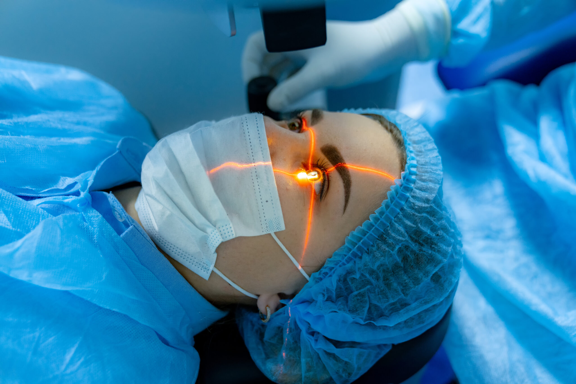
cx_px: 288
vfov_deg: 35.1
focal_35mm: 38
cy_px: 192
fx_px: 608
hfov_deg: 50.7
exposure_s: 1/125
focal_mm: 38
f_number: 2.8
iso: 1600
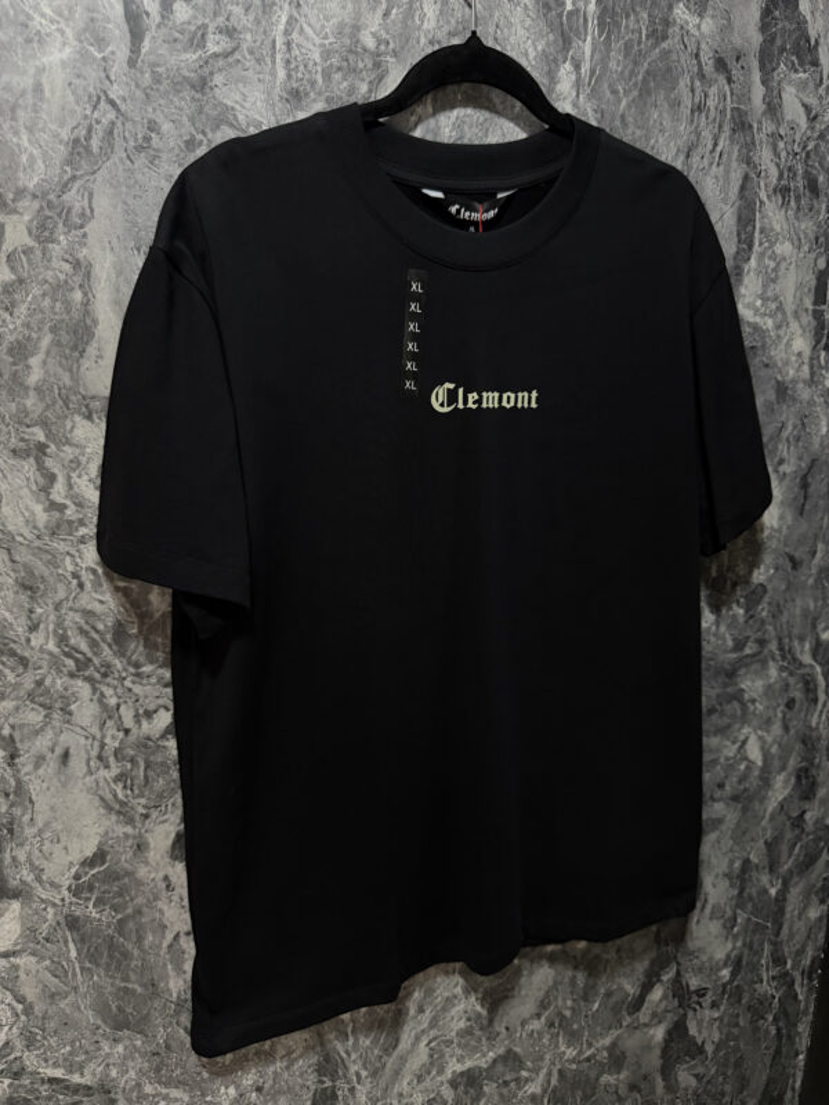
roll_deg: -0.5
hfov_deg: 56.8
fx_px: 766
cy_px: 552
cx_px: 414
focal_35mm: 24
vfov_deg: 71.6
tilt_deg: -16.0
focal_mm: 6.76
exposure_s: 1/60
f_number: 1.78
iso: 500
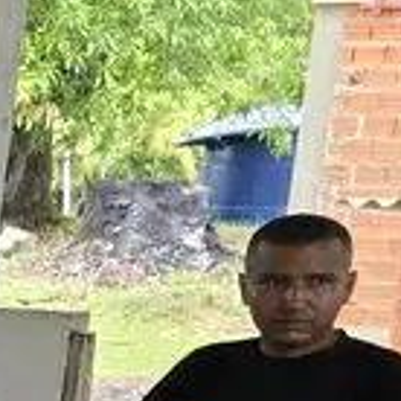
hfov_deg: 6.2
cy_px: 799
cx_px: -1467
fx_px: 2700
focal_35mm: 206
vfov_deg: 8.1
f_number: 1.7
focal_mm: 6.3
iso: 32
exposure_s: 1/120
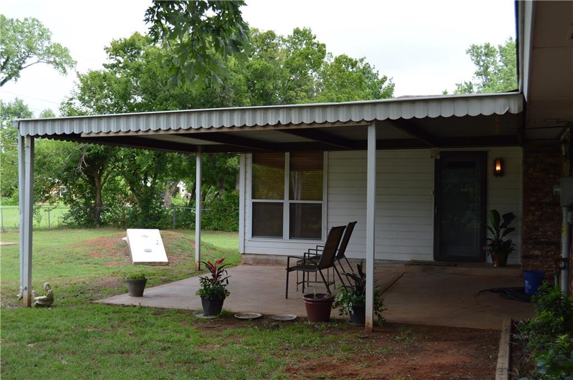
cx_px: 286
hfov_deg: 46.5
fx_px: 668
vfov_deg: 31.8
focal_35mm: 42
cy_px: 190
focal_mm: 28
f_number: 6.3
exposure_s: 1/160
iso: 100
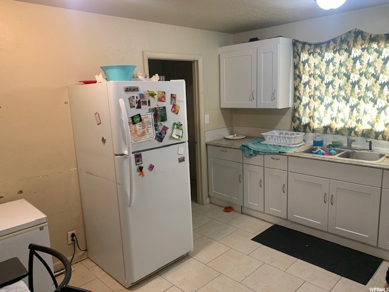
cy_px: 146
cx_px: 194
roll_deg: +2.5
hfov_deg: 67.3
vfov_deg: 53.1
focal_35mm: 26
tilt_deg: -10.3
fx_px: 292
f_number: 1.8
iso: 125
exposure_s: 1/60
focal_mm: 4.25
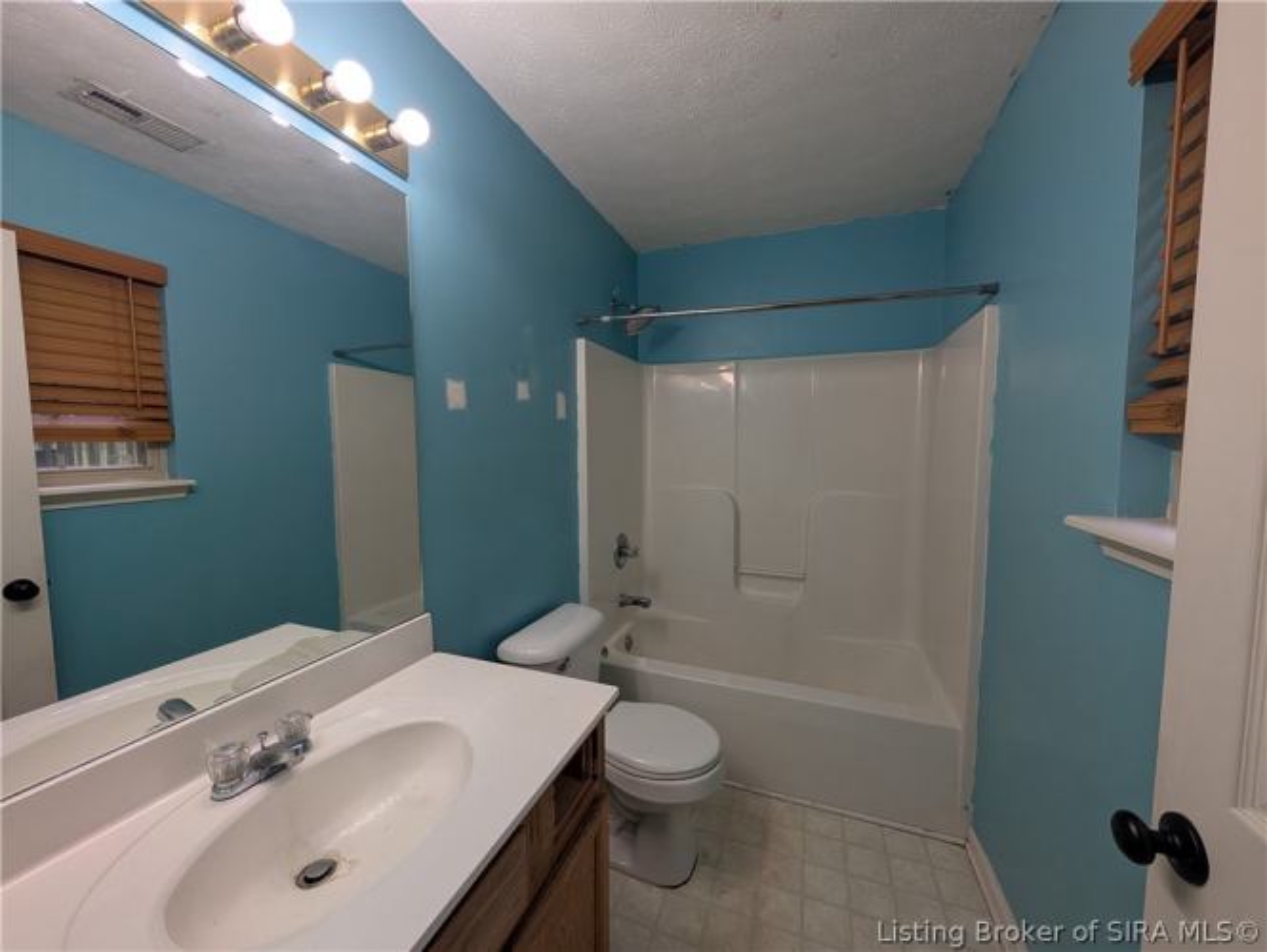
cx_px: 634
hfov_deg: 110.5
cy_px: 476
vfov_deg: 94.6
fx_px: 440
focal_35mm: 12
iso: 60
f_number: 1.7
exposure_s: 1/245
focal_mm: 2.02
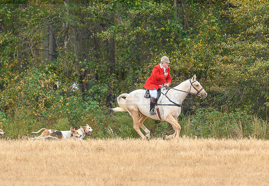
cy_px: 98
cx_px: 166
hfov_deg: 3.5
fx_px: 4399
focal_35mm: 582
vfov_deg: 2.4
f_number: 4
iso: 640
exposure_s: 1/1250
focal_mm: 185
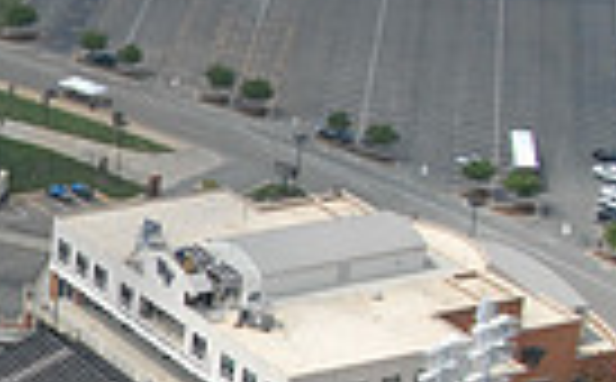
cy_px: 440
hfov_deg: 12.5
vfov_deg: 8.3
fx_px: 2614
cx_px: -423
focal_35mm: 156
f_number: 10
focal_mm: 24
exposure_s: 1/640
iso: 400
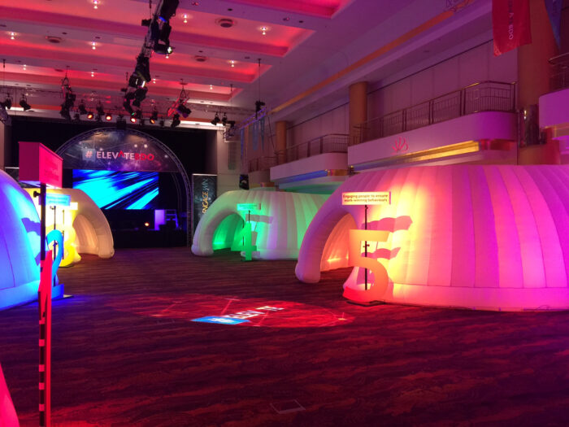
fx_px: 477
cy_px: 214
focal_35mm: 29
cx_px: 284
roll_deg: -0.5
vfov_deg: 48.2
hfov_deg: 61.7
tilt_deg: +0.6
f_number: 2.2
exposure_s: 1/17
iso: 80
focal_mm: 4.15
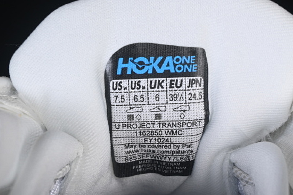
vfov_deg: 12.5
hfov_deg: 18.8
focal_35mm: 109
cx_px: 155
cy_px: 129
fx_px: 887
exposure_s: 1/80
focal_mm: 50
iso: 160
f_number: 8
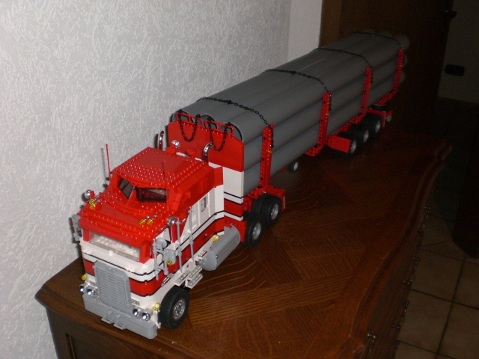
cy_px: 180
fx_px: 526
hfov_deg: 49.0
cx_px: 240
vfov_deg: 37.7
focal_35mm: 38
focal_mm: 6.3
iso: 200
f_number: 3.1
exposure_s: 1/60
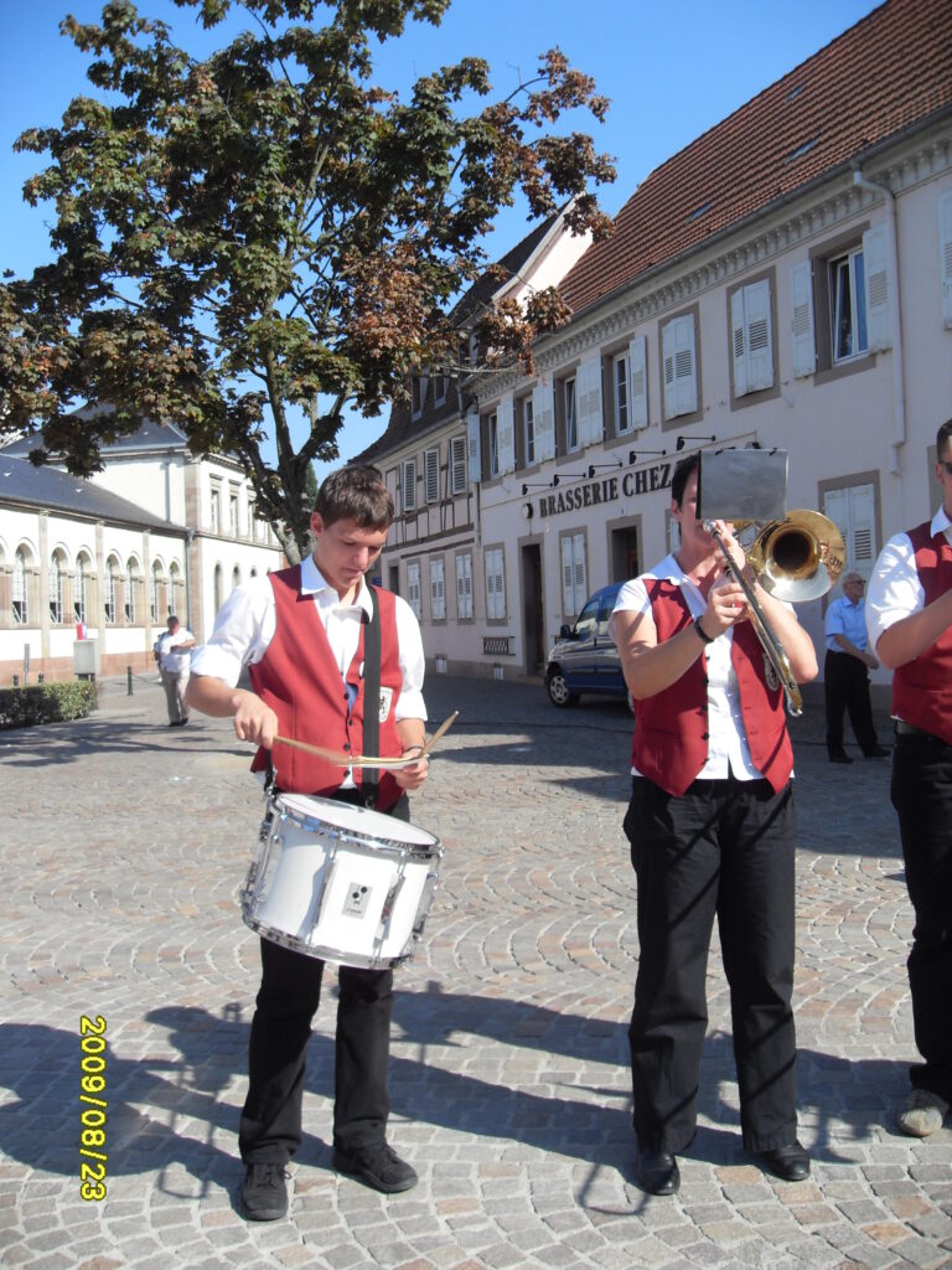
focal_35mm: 34
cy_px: 635
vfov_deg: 54.0
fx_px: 1247
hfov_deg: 41.8
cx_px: 476
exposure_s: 1/180
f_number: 7
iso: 80
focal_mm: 6.3
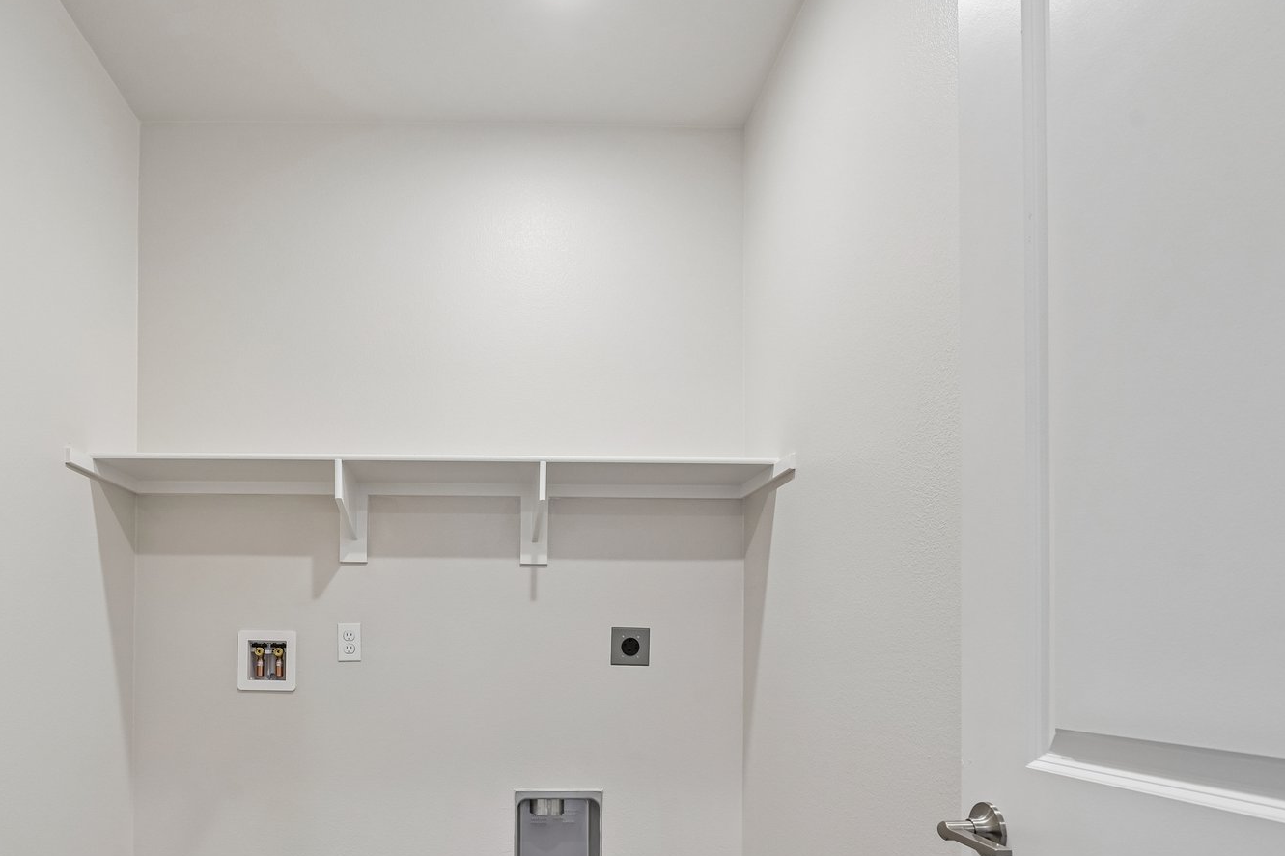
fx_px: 714
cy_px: 585
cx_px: 499
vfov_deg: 60.1
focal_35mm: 20
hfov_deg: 82.7
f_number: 9
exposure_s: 1/8
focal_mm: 13
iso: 400
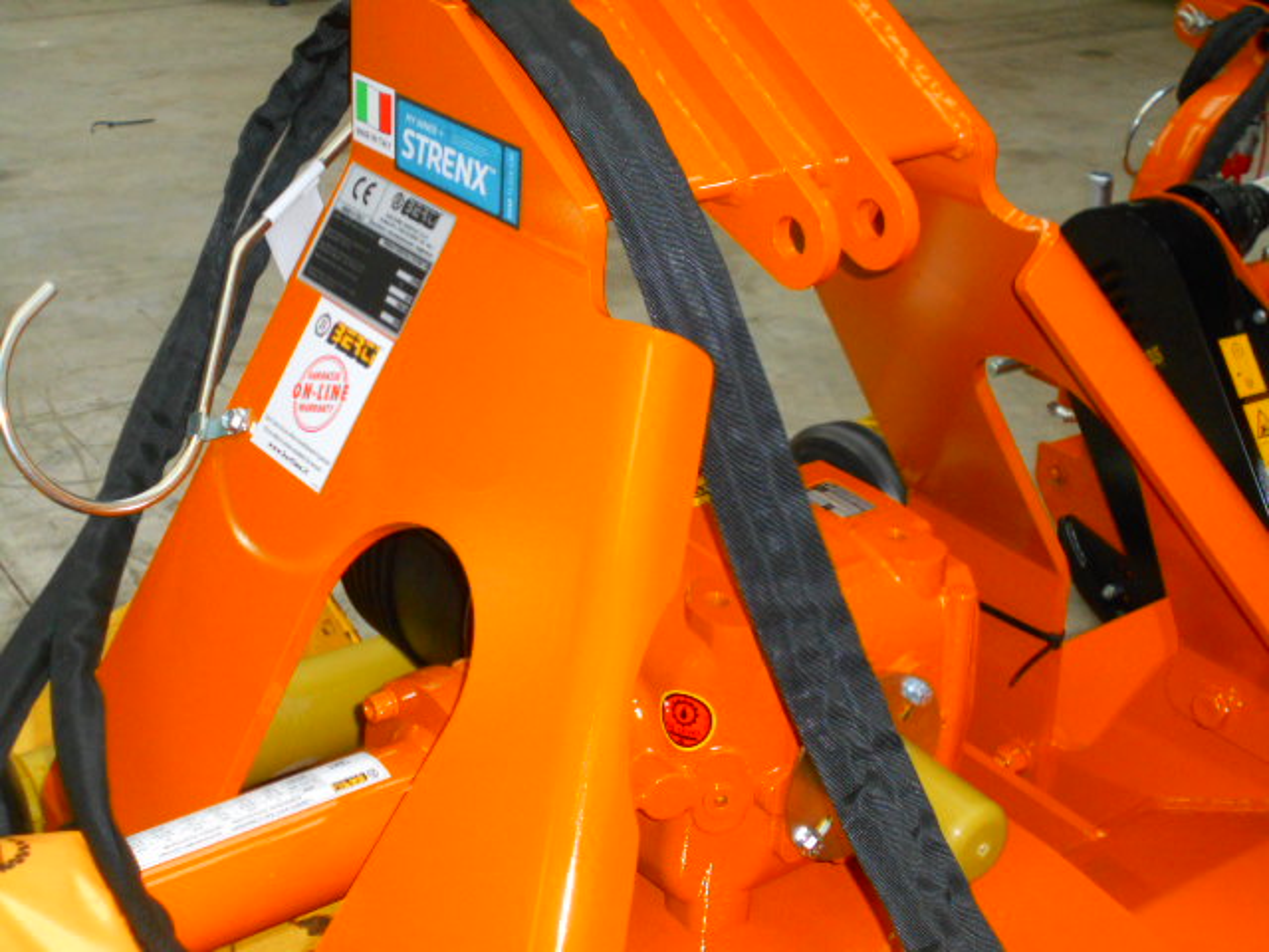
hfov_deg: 33.2
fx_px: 2126
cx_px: 634
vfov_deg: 25.2
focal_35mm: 58
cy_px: 476
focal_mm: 10
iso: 450
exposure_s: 1/60
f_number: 4.9
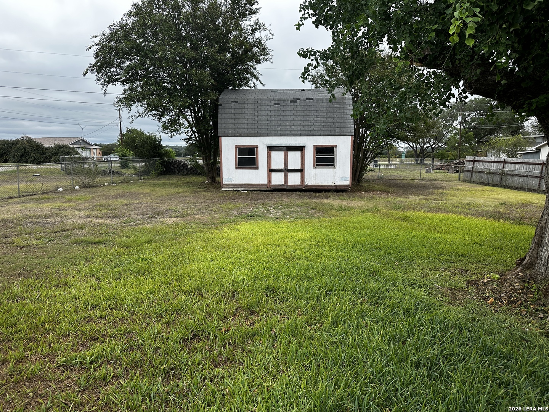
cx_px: 274
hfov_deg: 71.6
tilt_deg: -7.9
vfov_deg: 56.8
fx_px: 381
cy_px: 206
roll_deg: +0.2
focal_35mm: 24
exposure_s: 1/1256
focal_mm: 6.86
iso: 80
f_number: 1.78
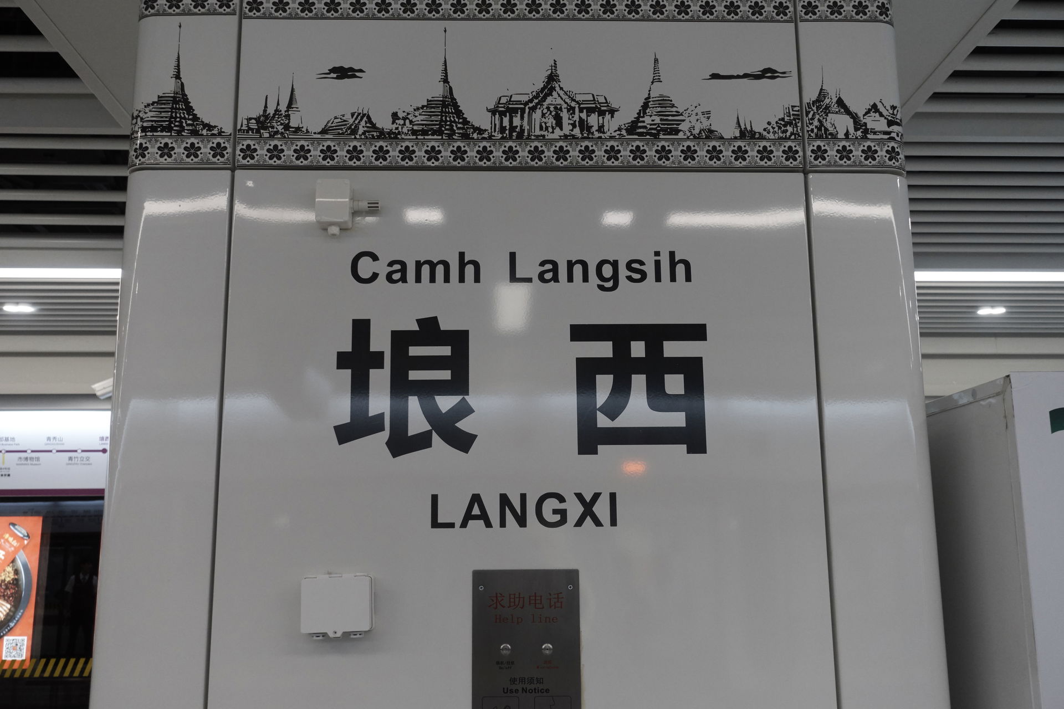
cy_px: 354
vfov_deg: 38.9
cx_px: 532
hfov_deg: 55.8
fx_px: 1005
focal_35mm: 34
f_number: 2.8
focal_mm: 12.48
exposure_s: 1/200
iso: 640
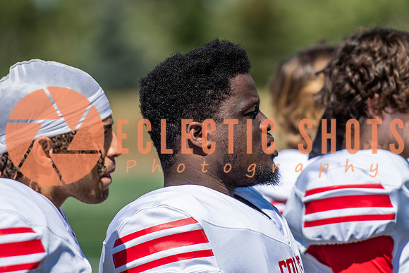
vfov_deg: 3.9
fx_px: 4045
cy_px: 111
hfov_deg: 5.8
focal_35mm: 356
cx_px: 233
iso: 160
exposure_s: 1/5000
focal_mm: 200
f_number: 2.8
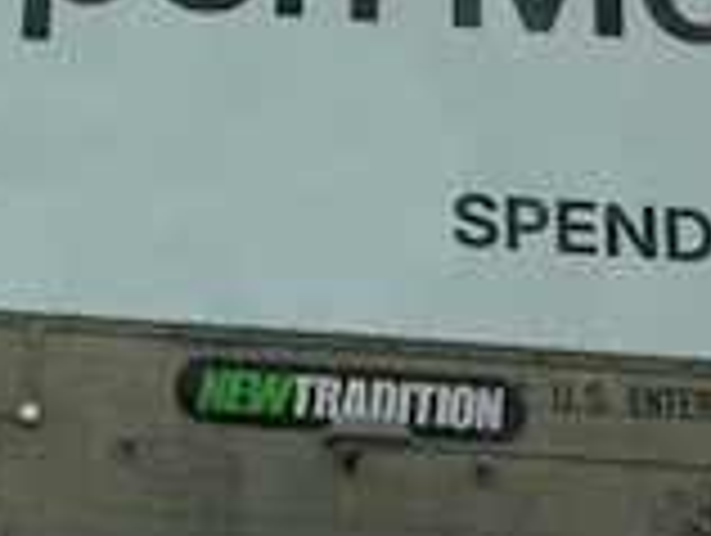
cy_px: 279
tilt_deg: +18.6
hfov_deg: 19.5
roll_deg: -6.2
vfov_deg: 15.3
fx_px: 1995
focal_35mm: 97
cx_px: -27
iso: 80
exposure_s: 1/8130
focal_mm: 6.76
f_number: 1.78
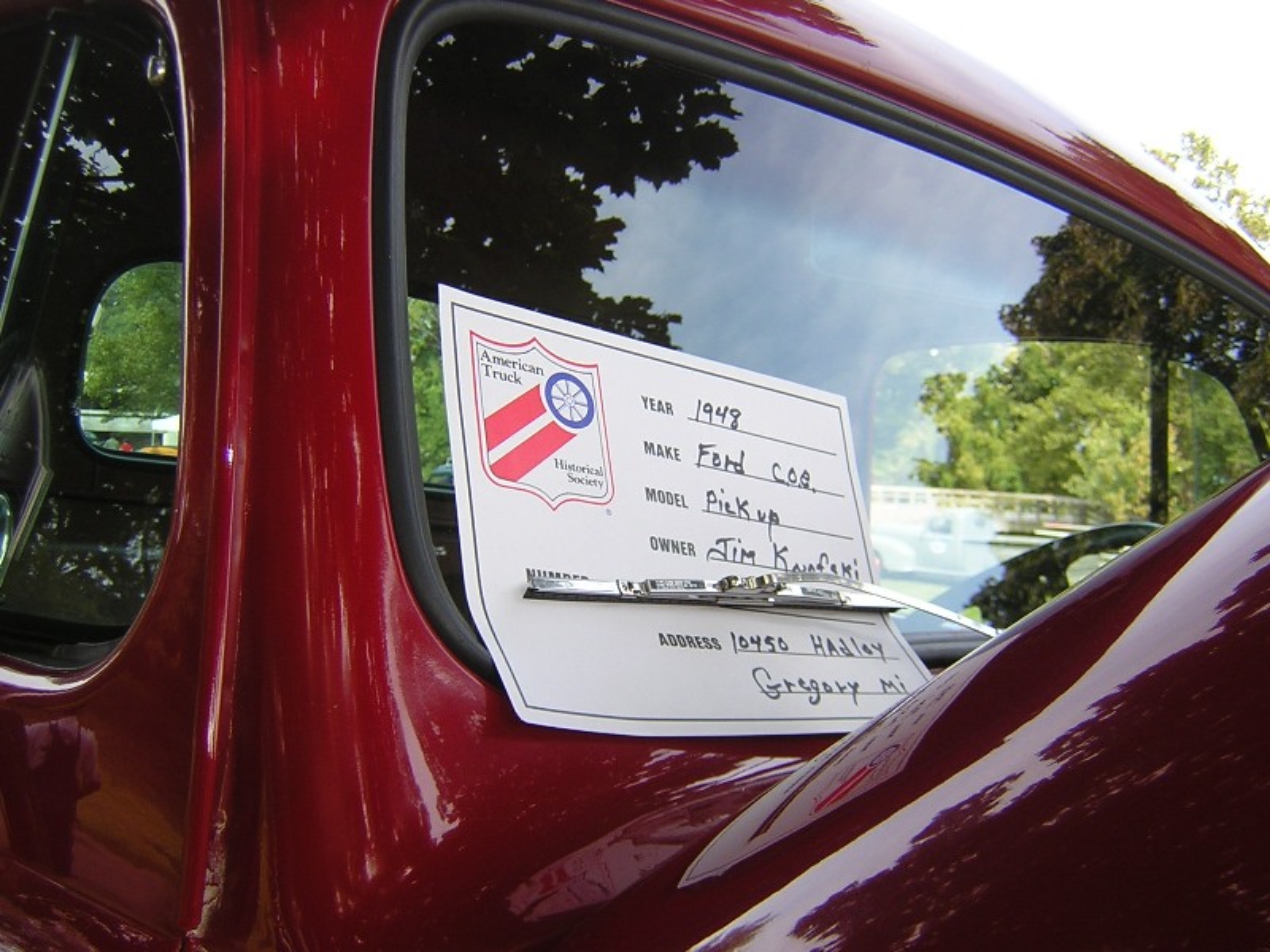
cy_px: 476
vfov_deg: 39.7
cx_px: 635
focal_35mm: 36
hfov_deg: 51.4
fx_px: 1321
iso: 100
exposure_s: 1/173
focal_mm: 4.7
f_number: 2.6
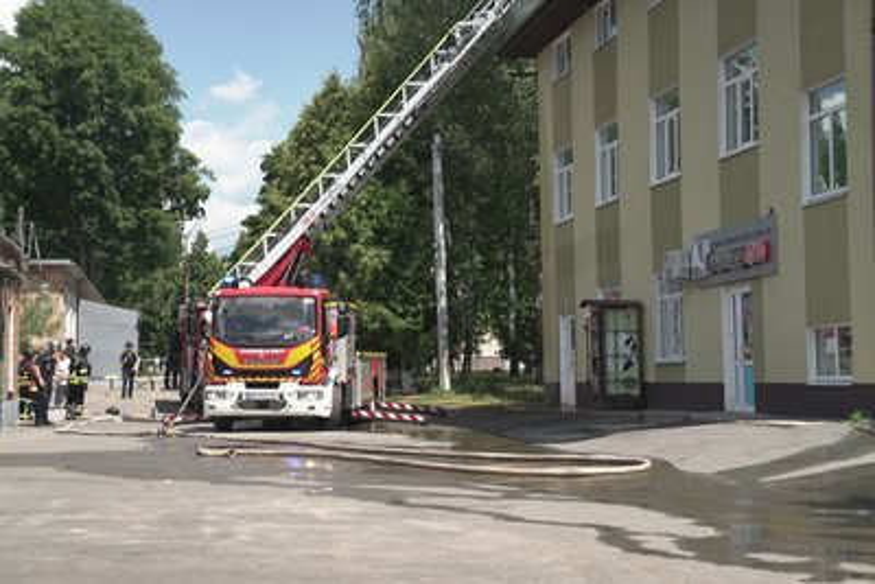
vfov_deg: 20.9
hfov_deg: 30.9
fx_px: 1580
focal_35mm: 65
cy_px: 292
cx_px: 438
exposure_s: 1/50
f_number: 2.8
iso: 320
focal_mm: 65
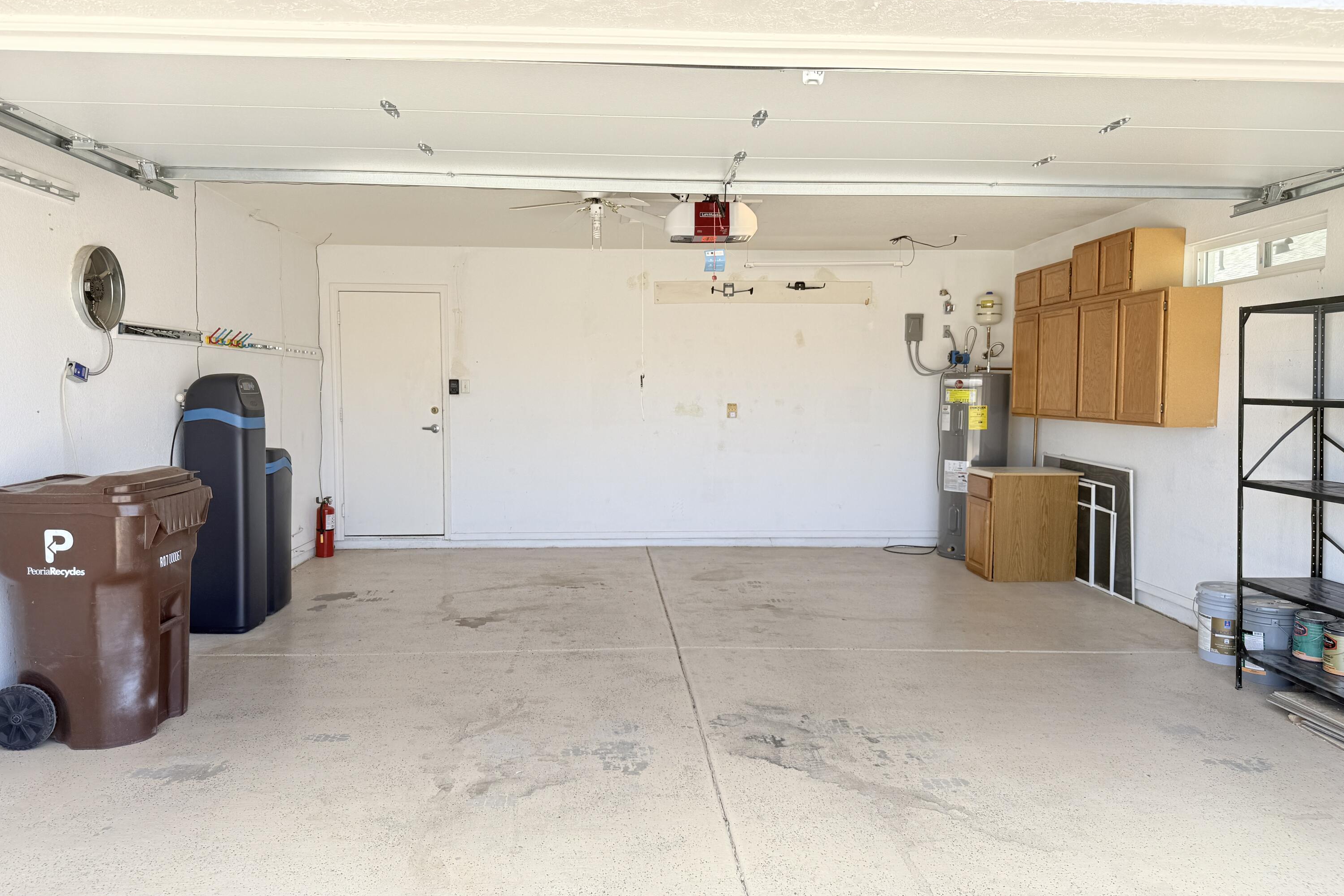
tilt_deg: -3.1
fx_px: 933
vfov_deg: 51.3
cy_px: 450
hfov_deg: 71.5
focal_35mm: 25
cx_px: 673
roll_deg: -0.4
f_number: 1.78
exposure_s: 1/708
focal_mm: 6.76
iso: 80
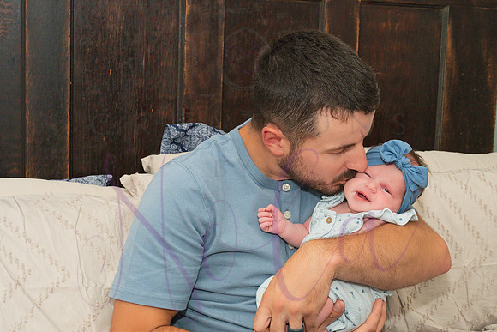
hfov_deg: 36.2
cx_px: 248
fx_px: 759
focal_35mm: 55
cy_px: 166
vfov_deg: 24.6
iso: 800
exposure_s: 1/320
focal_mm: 55
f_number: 14
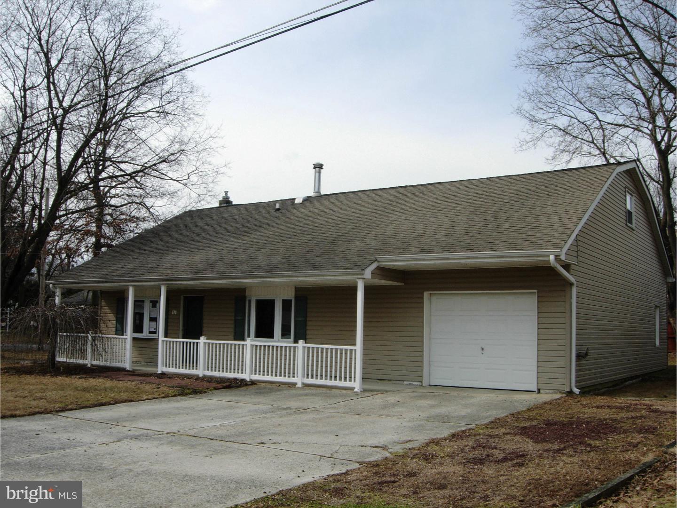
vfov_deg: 39.7
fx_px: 704
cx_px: 338
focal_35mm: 36
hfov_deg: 51.4
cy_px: 254
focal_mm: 7.5
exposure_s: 1/332
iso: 50
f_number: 5.4
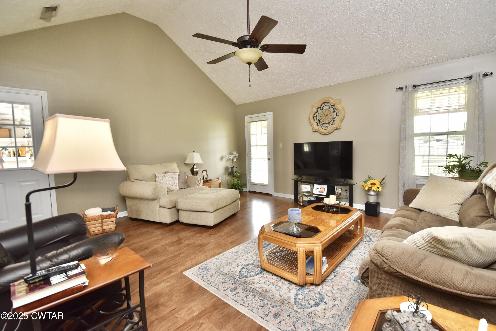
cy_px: 166
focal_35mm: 15
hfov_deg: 100.4
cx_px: 248
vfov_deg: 77.3
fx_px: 207
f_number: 5
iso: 400
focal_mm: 10
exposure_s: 1/60
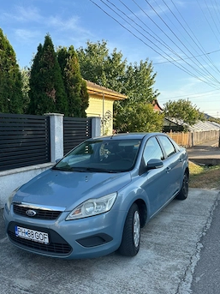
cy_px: 150
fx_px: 237
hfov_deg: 49.7
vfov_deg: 63.5
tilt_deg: -7.2
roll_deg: -1.9
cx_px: 104
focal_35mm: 28
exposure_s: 1/1357
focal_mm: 6.86
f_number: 1.78
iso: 80
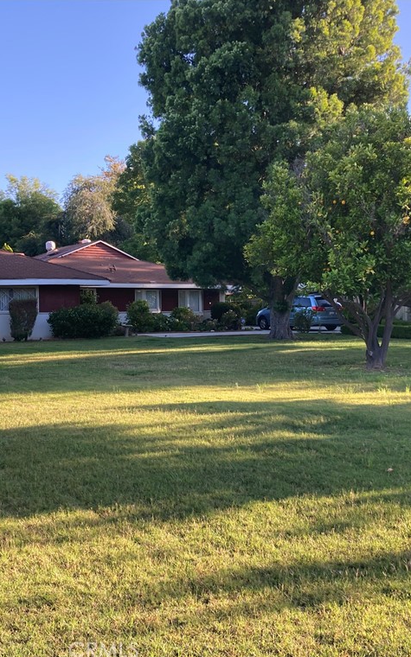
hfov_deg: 31.8
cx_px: 151
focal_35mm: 40
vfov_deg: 49.3
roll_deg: +1.4
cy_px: 330
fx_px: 717
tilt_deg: -0.1
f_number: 1.8
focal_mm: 3.99
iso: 20
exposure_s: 1/250
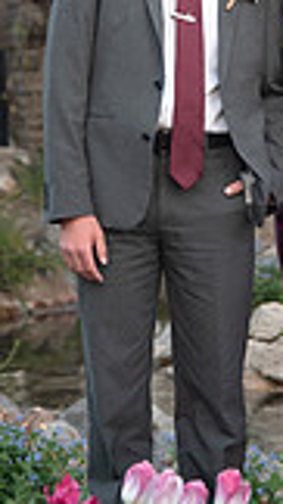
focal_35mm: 248
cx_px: 215
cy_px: 75
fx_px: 3312
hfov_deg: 4.9
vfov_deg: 8.7
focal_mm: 85
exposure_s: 1/125
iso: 800
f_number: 4
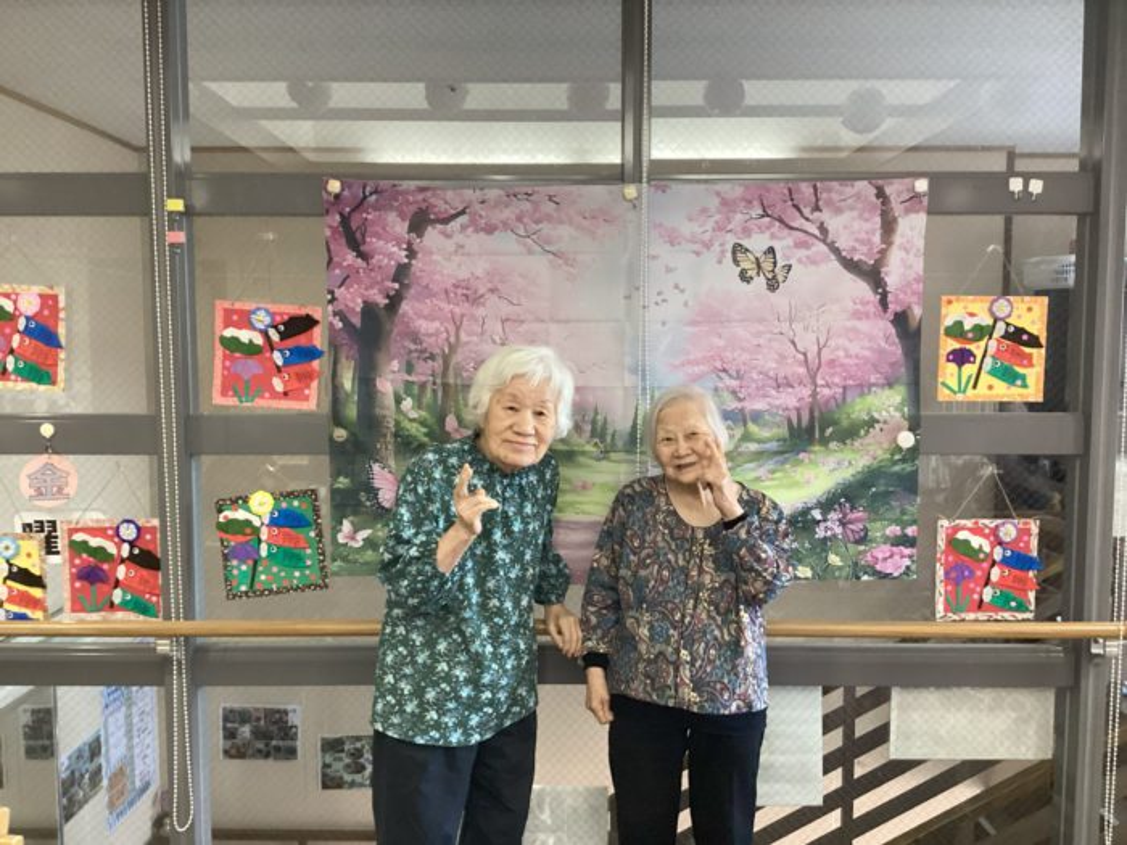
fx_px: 1009
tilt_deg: -4.1
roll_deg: -0.1
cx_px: 564
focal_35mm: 31
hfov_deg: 58.4
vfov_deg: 45.4
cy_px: 422
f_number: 2.4
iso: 320
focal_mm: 3.3
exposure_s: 1/40
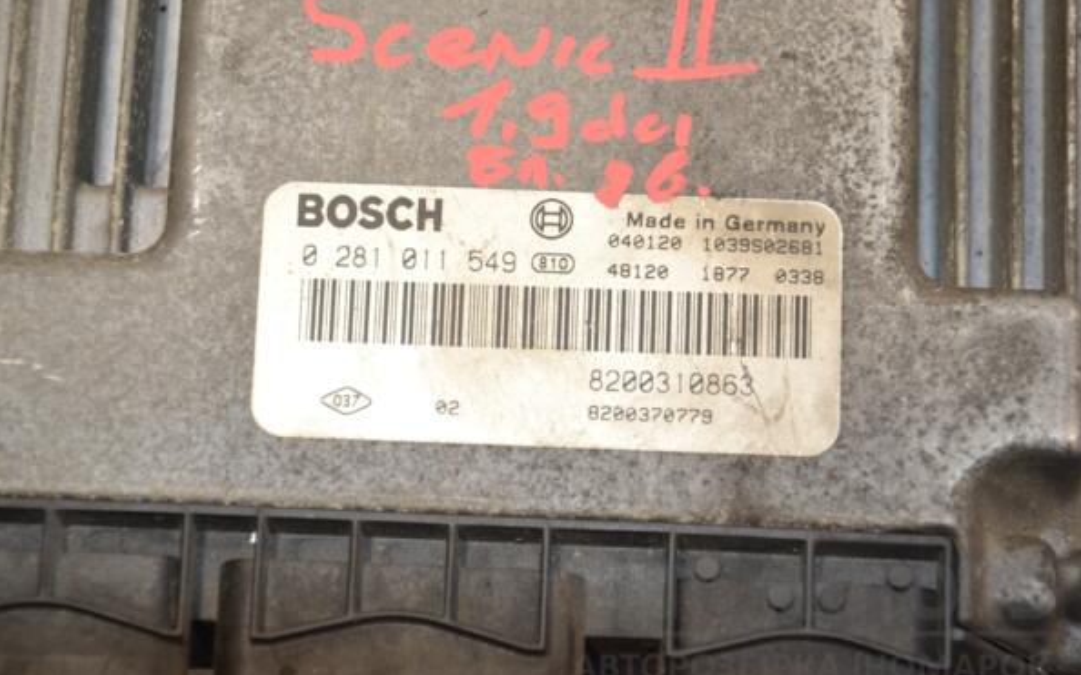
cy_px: 349
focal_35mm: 142
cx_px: 539
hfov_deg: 14.7
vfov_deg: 9.2
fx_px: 4183
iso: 800
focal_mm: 92
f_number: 5.6
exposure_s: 1/200
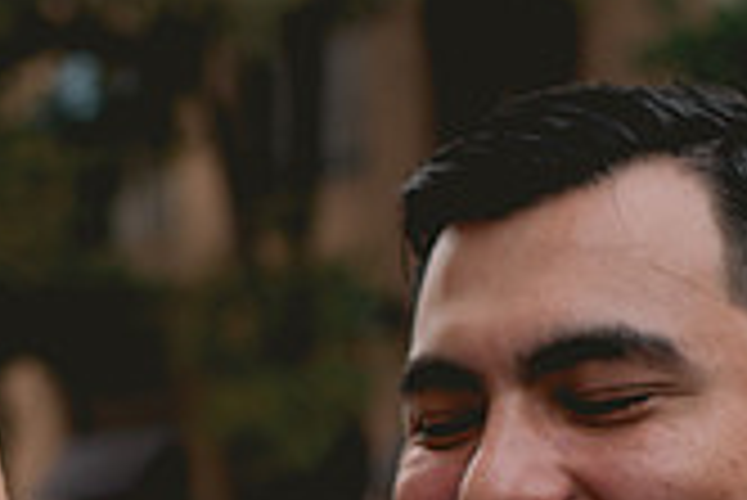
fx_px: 2534
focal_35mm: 122
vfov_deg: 10.8
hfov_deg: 16.3
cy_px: 777
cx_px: -63
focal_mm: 35
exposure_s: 1/2000
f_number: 2.8
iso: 160
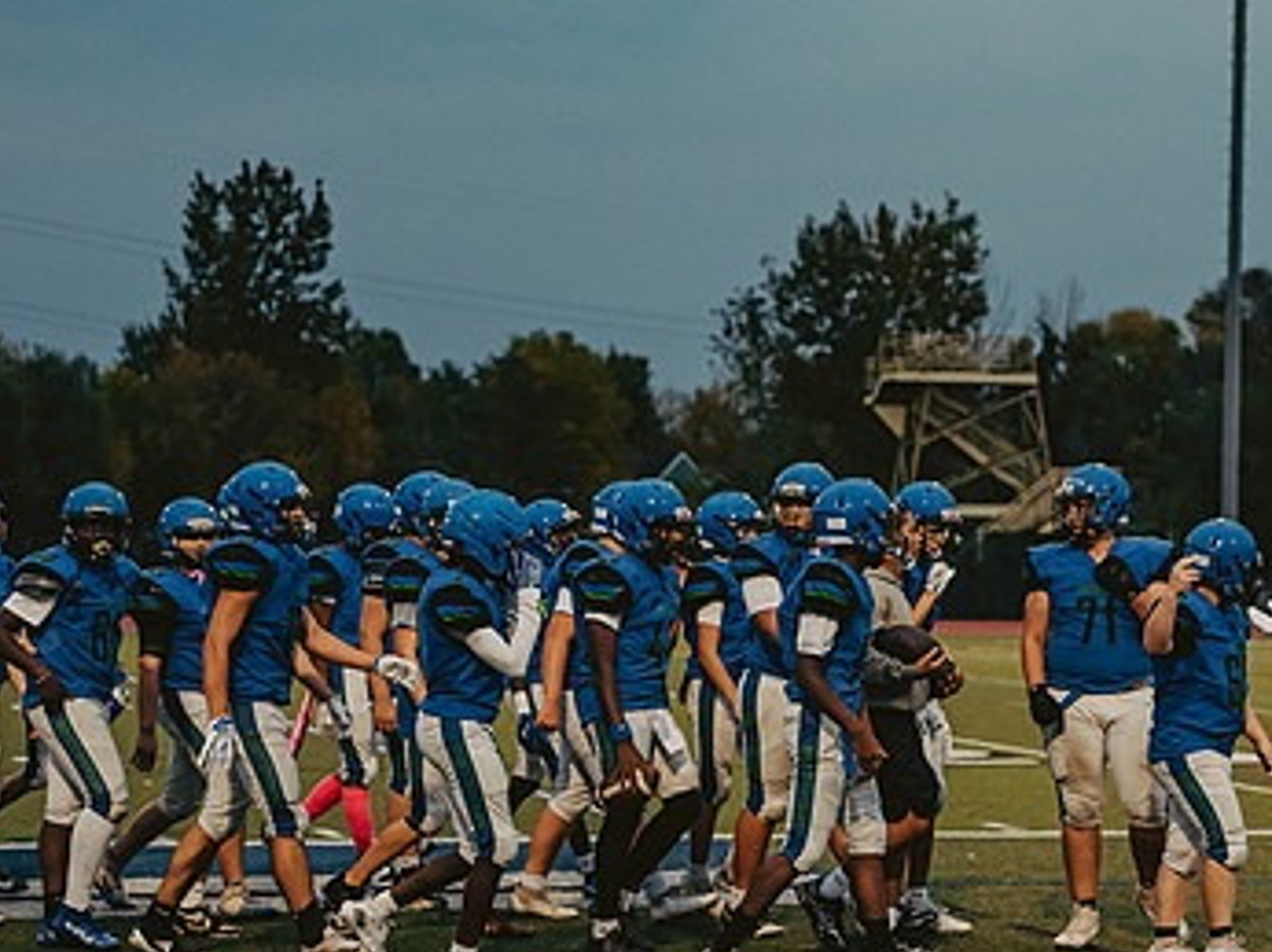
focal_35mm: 113
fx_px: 4149
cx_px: 735
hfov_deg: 17.4
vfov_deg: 13.1
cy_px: 627
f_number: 2.8
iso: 2000
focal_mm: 70
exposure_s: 1/1250
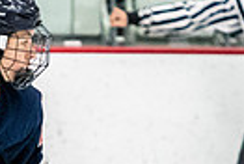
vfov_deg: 1.3
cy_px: 300
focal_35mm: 1032
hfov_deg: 2.0
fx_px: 7011
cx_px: -101
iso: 2800
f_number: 2.8
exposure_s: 1/640
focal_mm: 125
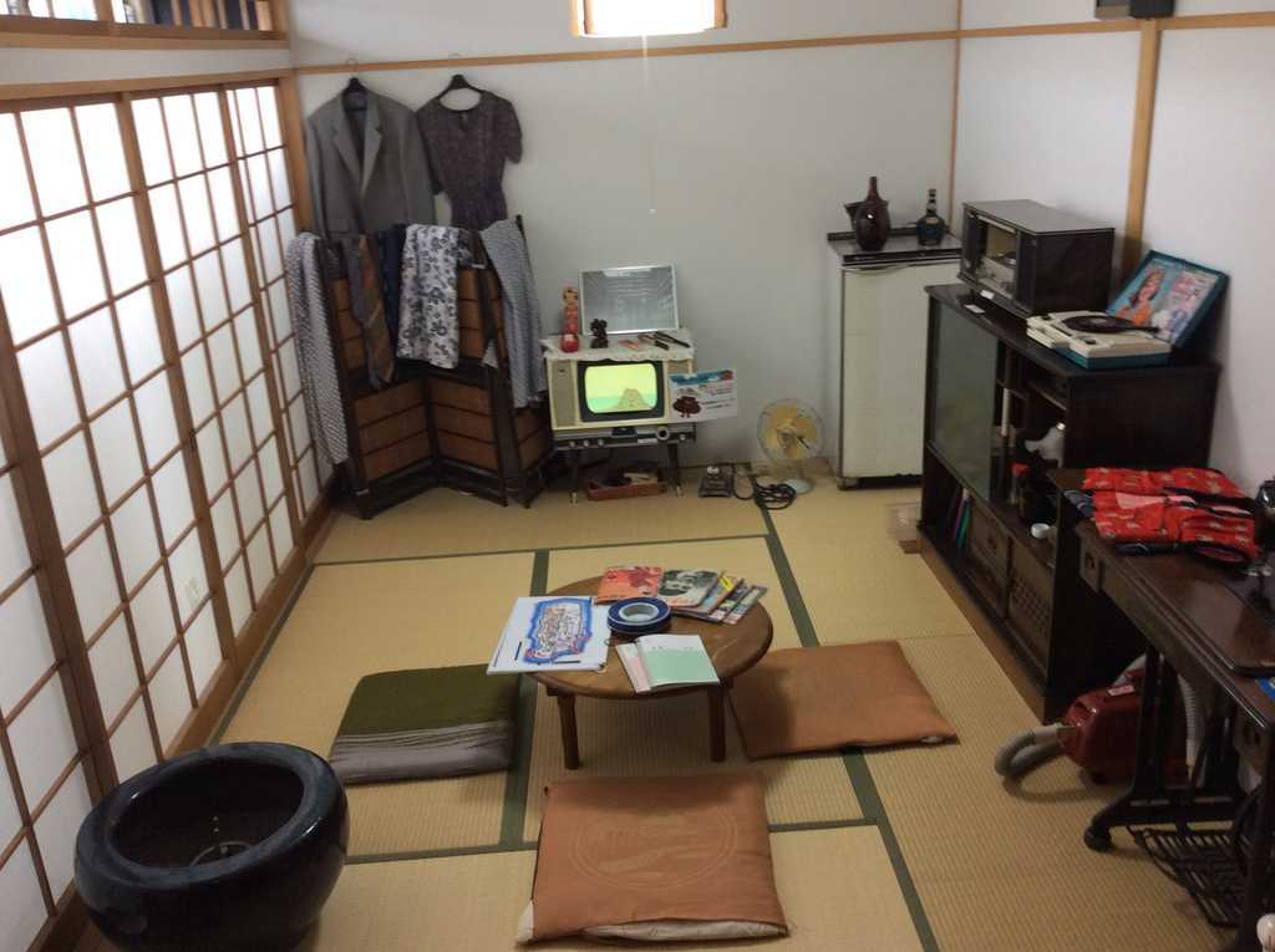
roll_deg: +2.6
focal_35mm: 32
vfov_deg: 44.1
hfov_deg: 56.9
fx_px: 1177
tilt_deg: -20.0
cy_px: 476
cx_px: 638
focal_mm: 3.3
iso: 64
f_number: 2.4
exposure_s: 1/24
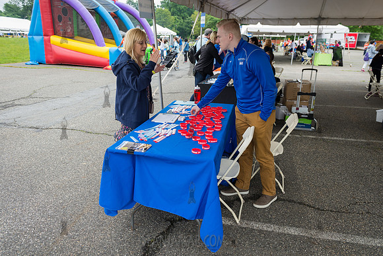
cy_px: 128
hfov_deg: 65.5
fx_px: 298
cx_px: 192
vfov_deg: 46.4
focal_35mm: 28
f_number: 4.5
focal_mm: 28
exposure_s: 1/320
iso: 200
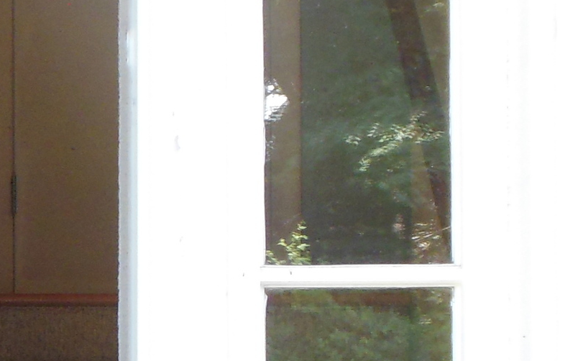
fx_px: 2425
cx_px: -216
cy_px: 365
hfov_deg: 13.0
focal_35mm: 154
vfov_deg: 8.5
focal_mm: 6.8
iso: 400
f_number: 3.6
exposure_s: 1/100
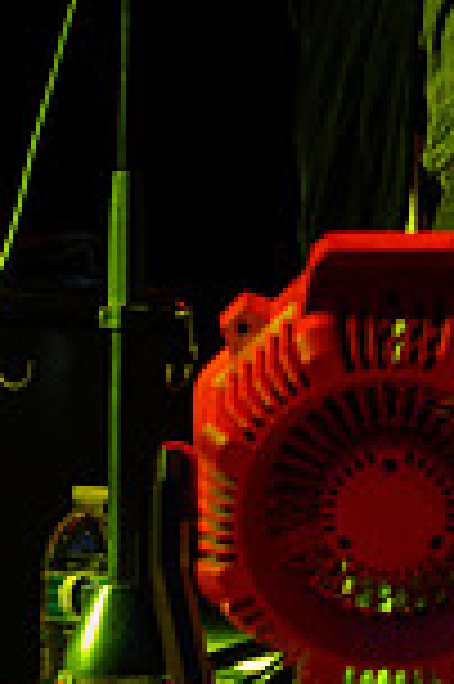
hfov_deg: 3.8
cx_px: 515
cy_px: -292
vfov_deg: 5.7
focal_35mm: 361
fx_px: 6844
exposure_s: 1/50
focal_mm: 122
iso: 3200
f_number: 6.3
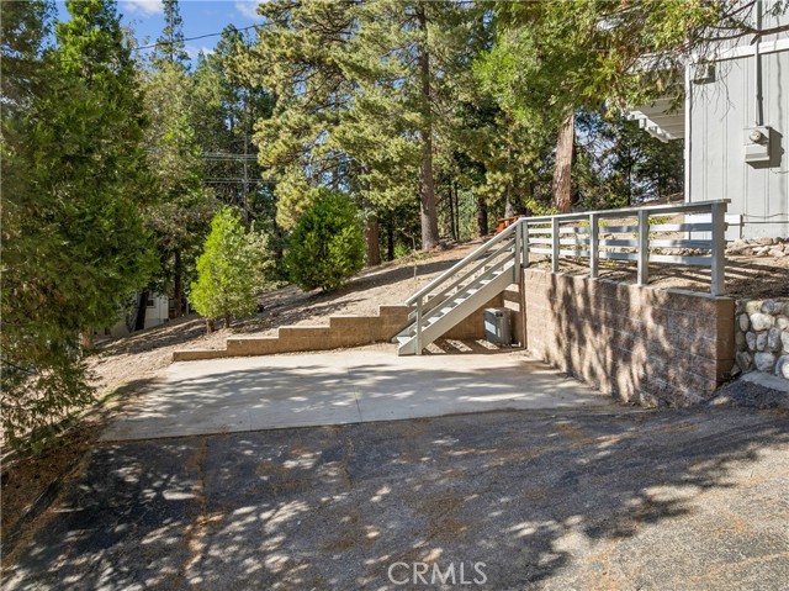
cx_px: 394
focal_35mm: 24
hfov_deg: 71.6
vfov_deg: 56.8
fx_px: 547
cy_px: 296
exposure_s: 1/40
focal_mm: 12.3
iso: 100
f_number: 2.8
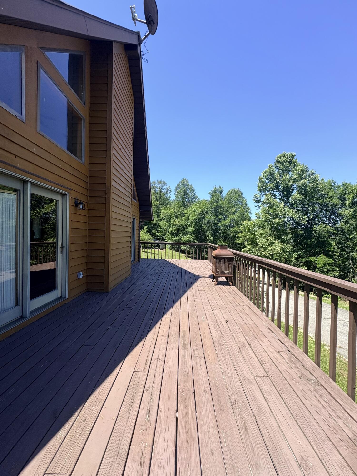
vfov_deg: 102.1
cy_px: 238
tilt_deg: -0.5
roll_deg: -0.8
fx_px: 193
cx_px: 178
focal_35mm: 14
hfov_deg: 85.7
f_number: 2.2
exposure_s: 1/821
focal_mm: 2.22
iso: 40
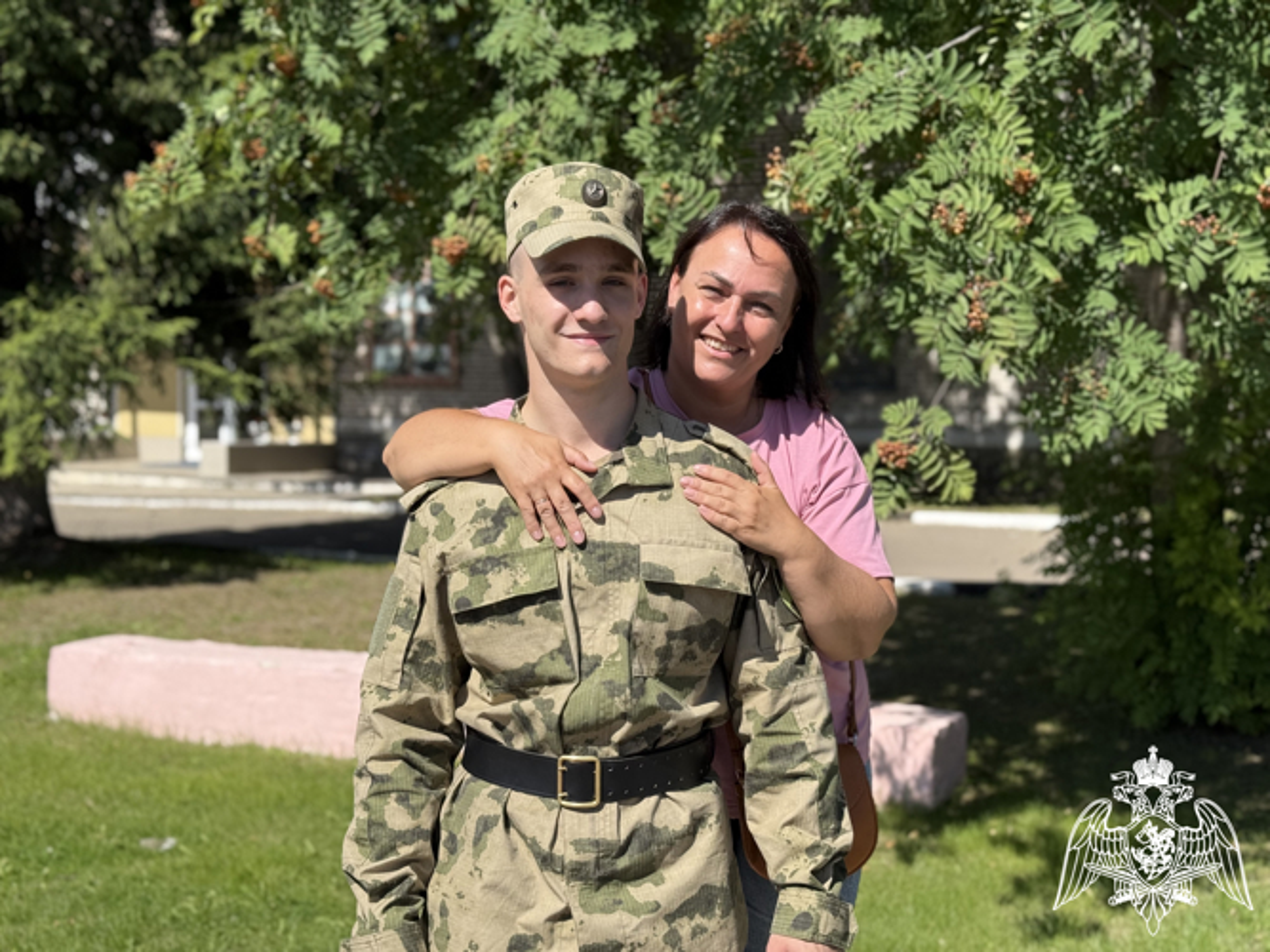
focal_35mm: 48
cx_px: 635
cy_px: 476
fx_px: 1761
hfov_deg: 39.7
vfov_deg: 30.3
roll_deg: -0.4
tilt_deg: -2.3
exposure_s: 1/5208
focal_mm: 6.76
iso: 80
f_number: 1.78
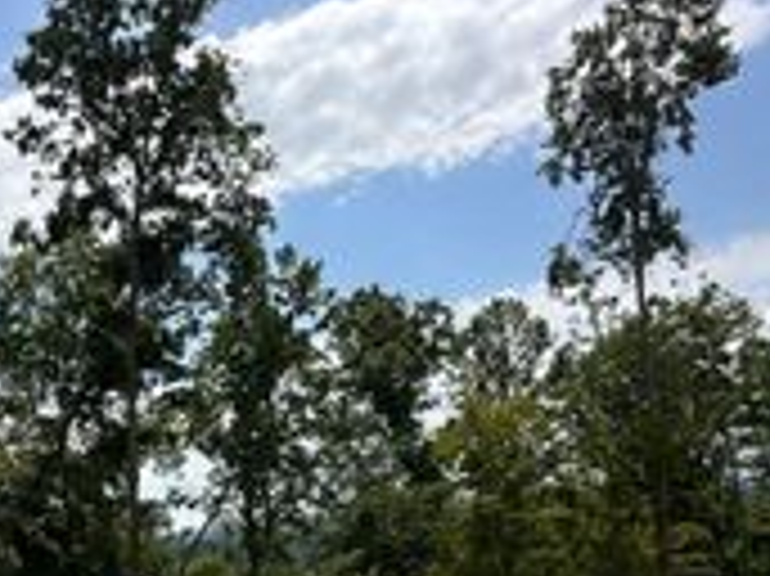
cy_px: 583
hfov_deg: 42.1
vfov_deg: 32.2
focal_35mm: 41
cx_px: 77
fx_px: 911
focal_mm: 2.22
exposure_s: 1/2747
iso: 50
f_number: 2.2
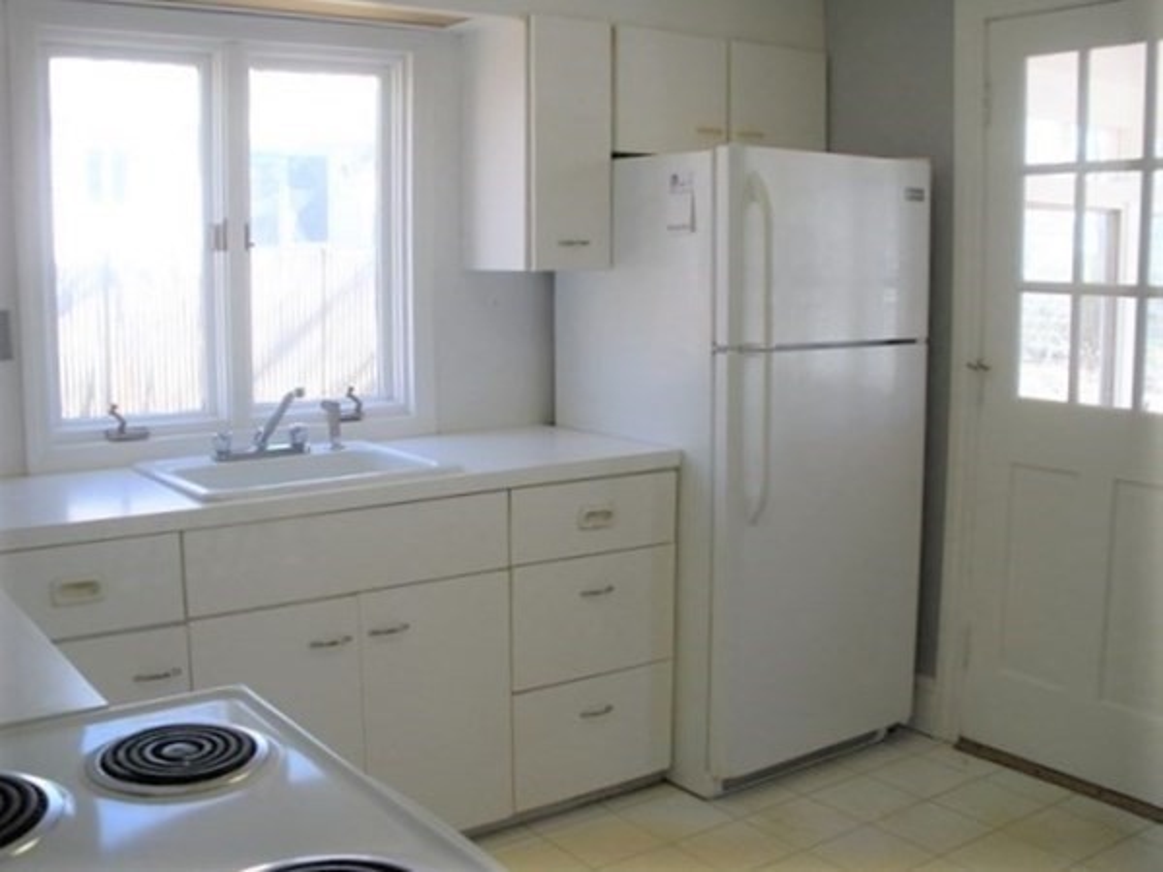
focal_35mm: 36
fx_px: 1209
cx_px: 582
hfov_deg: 51.4
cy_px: 436
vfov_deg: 39.7
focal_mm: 6.3
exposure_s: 1/56
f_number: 3.5
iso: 106
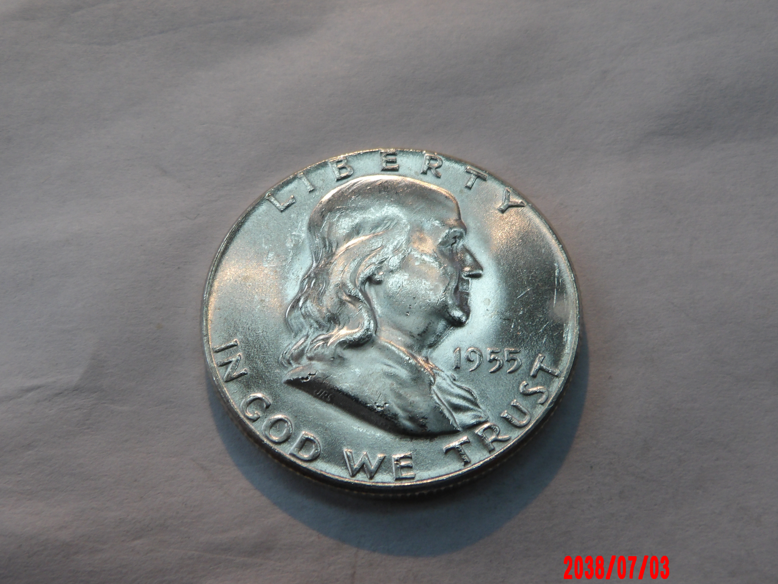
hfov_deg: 49.0
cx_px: 389
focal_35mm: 38
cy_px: 314
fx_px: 854
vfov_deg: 37.7
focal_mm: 6.2
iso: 148
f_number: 4.5
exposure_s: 1/30
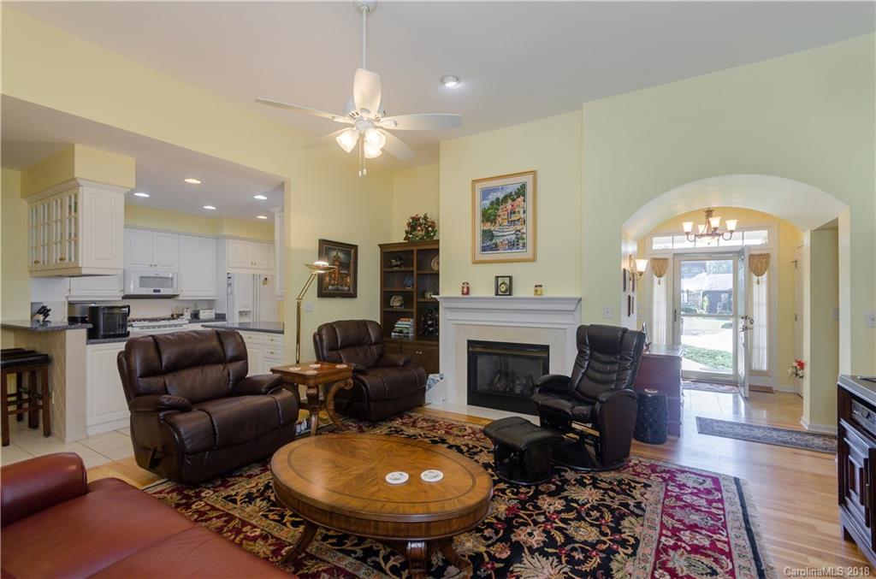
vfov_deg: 77.0
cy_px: 290
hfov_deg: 100.5
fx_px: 364
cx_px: 438
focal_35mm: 15
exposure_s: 1/40
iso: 200
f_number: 8
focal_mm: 10
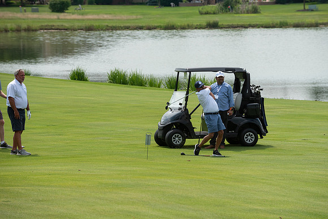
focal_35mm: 218
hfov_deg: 9.4
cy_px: 115
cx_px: 176
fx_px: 1984
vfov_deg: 6.3
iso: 250
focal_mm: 200
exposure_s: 1/2500
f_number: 5
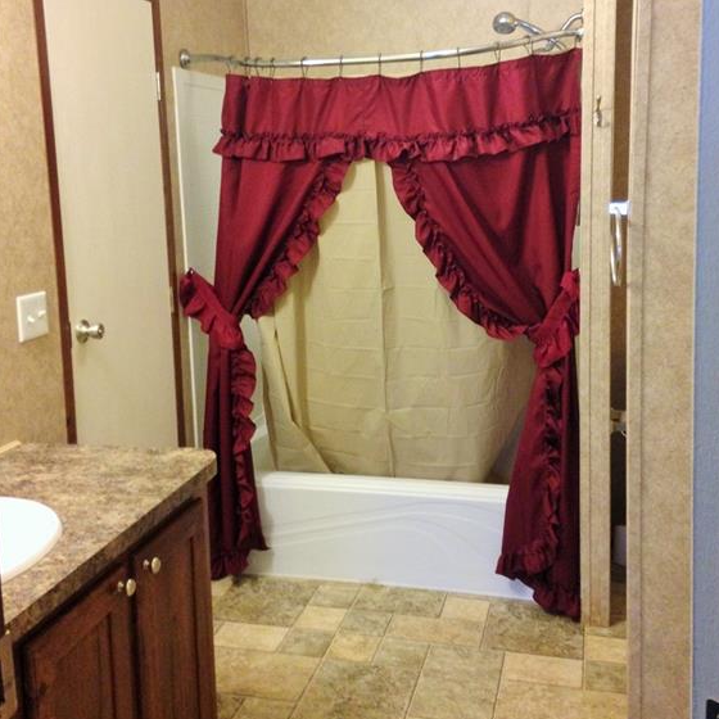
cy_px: 286
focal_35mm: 40
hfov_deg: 41.9
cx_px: 365
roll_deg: +0.6
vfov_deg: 41.7
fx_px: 940
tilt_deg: -7.7
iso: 250
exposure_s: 1/20
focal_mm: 4.12
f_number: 2.4
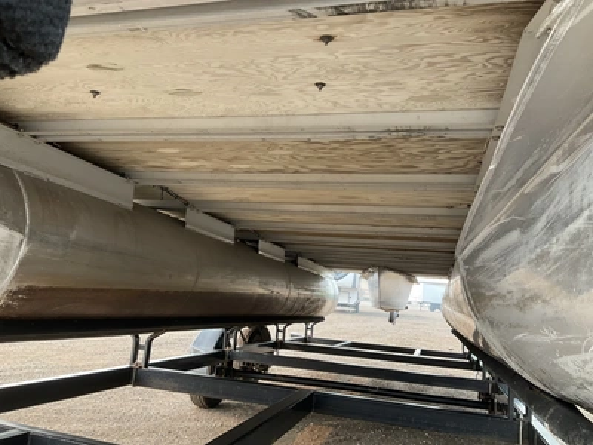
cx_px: 296
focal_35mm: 29
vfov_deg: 48.2
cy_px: 222
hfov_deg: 61.7
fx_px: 497
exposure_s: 1/122
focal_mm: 3
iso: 25
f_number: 1.8
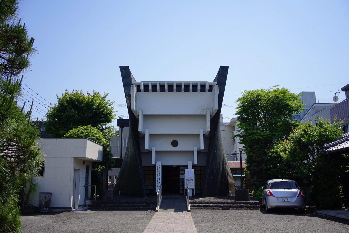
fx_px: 339
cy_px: 116
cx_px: 174
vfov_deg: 37.9
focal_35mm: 35
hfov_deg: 54.4
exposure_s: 1/125
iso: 100
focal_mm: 35
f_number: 11
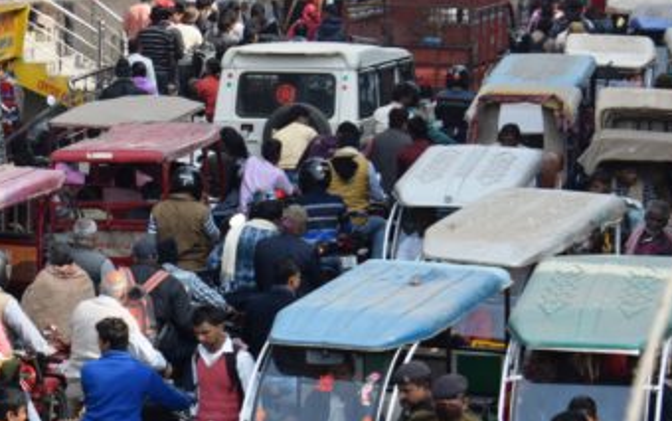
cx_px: 28
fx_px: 3153
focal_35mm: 172
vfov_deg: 7.6
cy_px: 282
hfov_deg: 12.1
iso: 200
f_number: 8
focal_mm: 55
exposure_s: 1/250
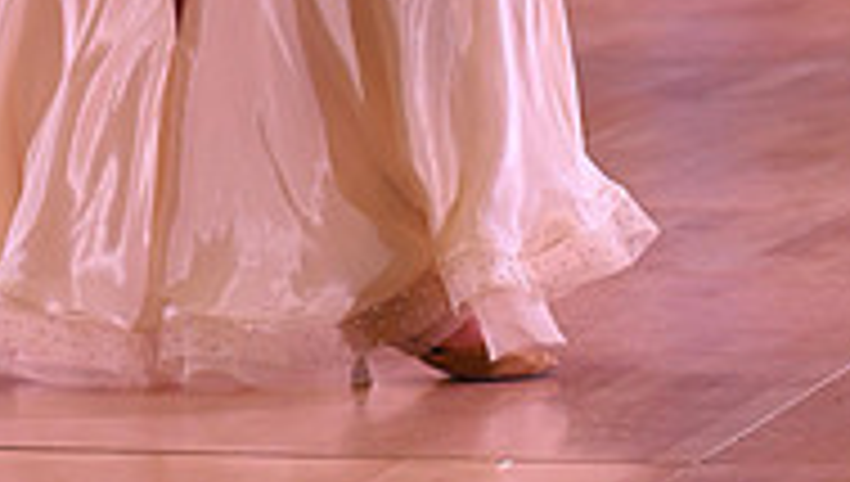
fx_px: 7969
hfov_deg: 6.1
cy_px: -234
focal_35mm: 353
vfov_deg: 3.4
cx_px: 205
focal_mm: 110
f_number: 5
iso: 1600
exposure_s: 1/250
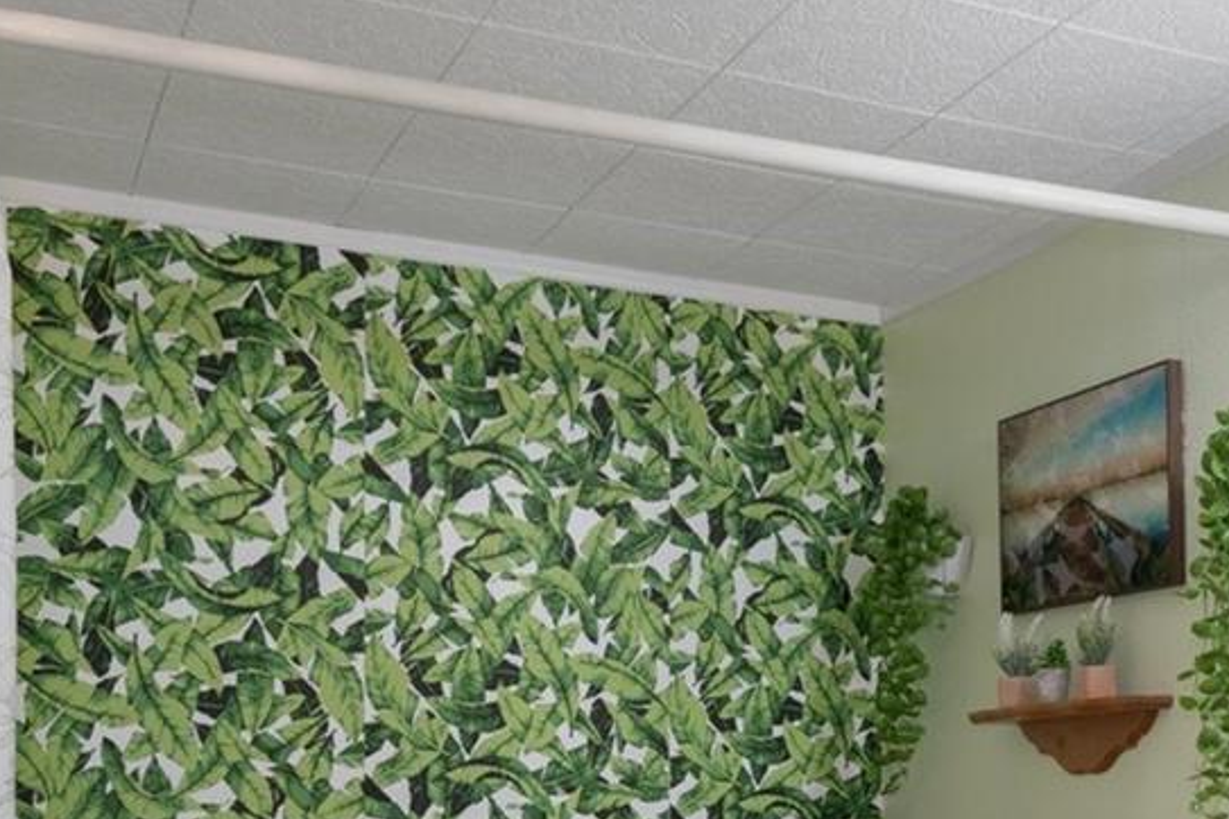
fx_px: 1809
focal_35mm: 53
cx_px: 887
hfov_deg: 36.8
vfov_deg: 24.3
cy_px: 837
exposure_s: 2
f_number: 9
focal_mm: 18
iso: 320
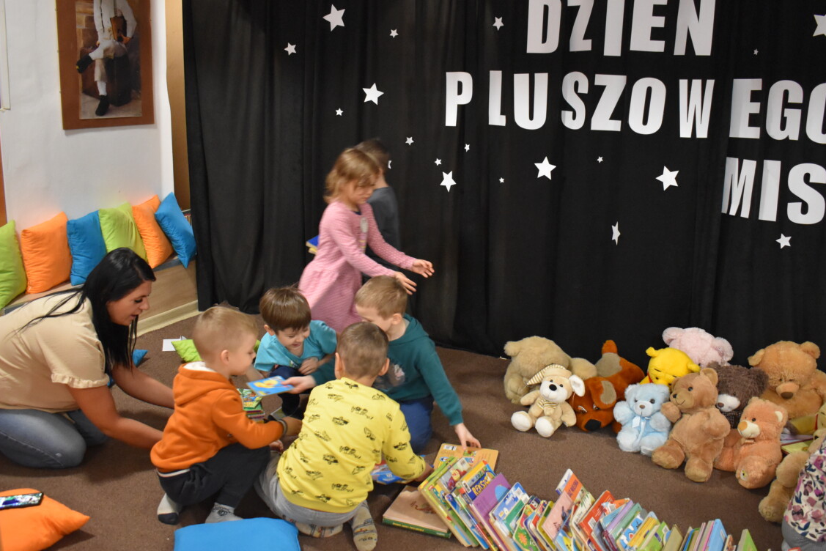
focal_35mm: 34
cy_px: 270
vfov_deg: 39.4
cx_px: 435
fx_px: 770
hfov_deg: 56.4
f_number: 3.8
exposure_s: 1/60
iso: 3600
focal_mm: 21
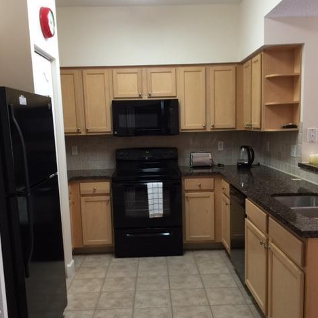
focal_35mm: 35
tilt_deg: -6.8
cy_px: 176
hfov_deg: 47.2
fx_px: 364
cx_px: 156
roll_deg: +0.6
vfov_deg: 47.1
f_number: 2.2
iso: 64
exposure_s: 1/15
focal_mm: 4.15
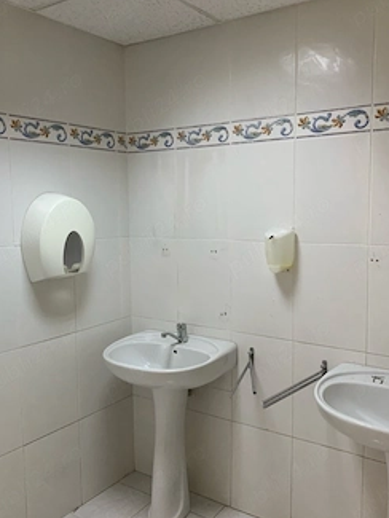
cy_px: 255
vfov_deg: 56.8
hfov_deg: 44.2
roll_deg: +0.6
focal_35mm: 32
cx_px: 187
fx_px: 479
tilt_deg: -5.0
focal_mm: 4.25
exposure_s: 1/50
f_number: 1.8
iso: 160
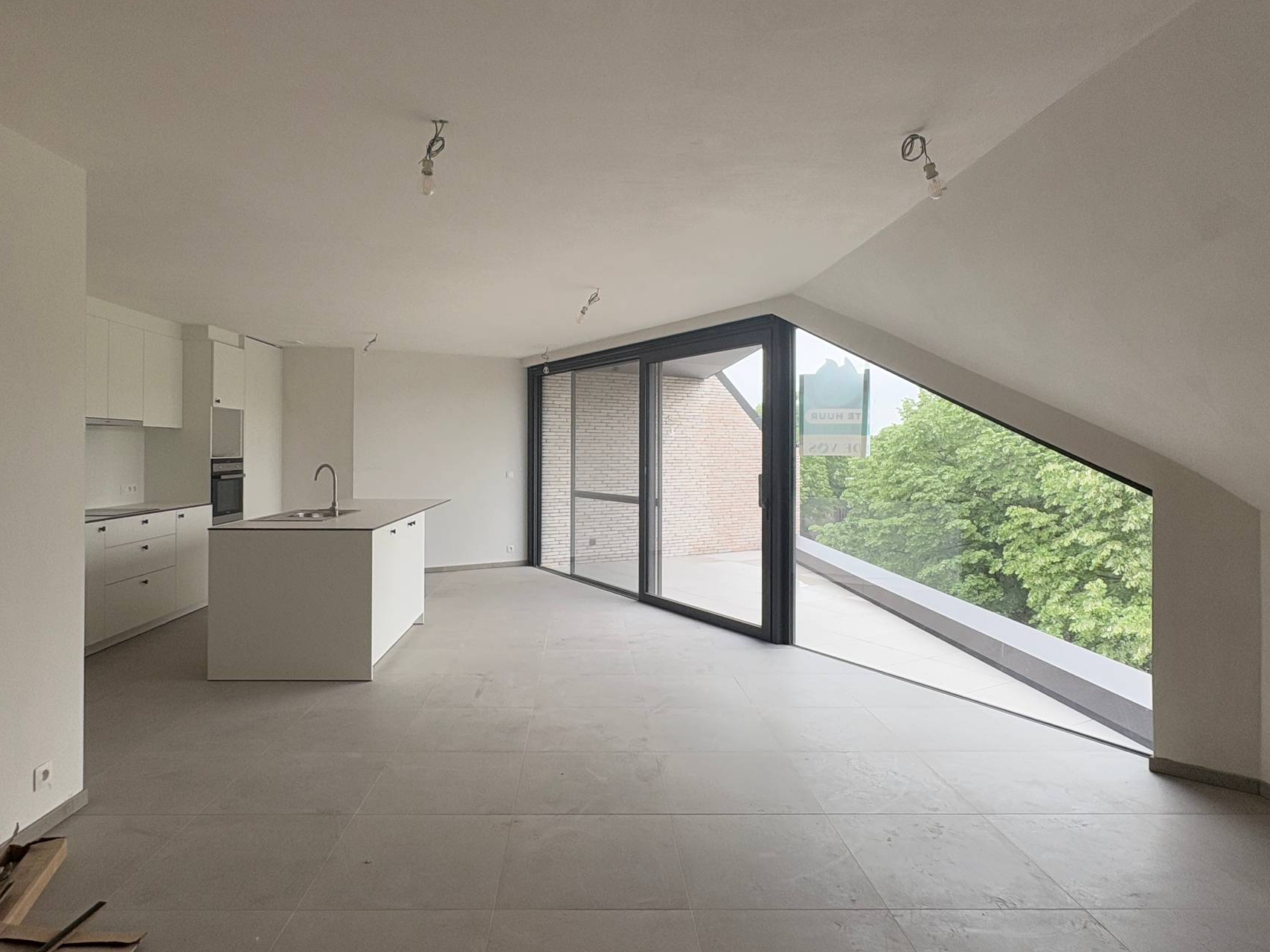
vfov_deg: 63.4
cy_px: 444
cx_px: 590
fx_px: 770
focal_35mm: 21
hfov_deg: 78.9
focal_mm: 2.22
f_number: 2.2
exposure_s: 1/140
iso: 64
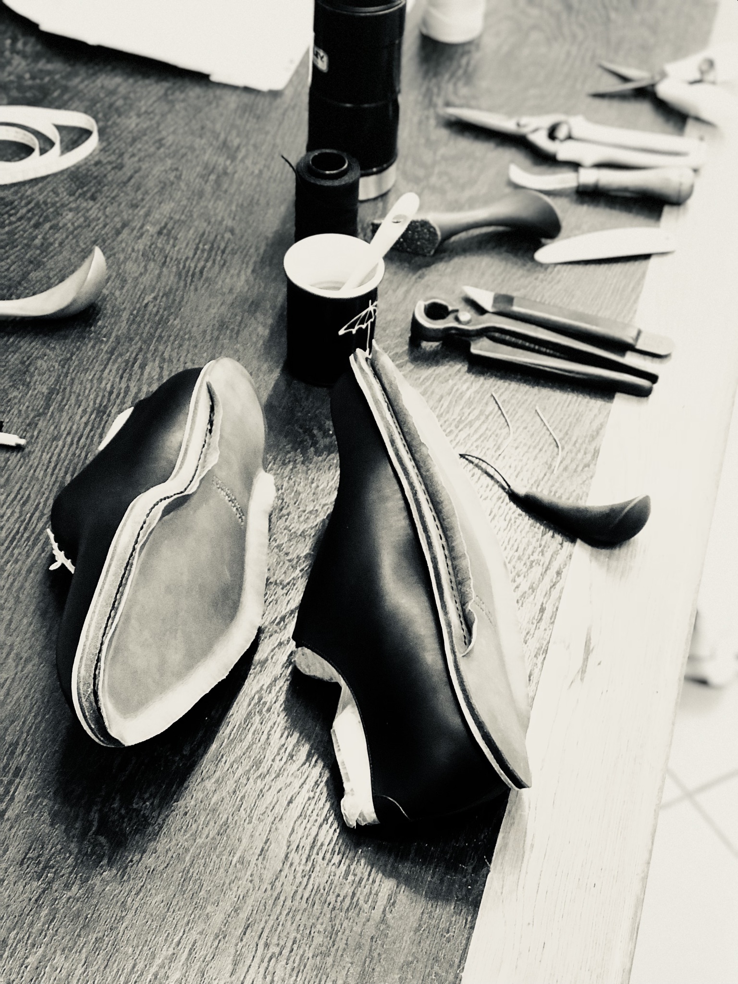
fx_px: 1620
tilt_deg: -44.0
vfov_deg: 33.8
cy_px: 492
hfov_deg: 25.7
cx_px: 369
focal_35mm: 57
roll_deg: -2.9
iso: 640
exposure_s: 1/50
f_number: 2.8
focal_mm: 6.6
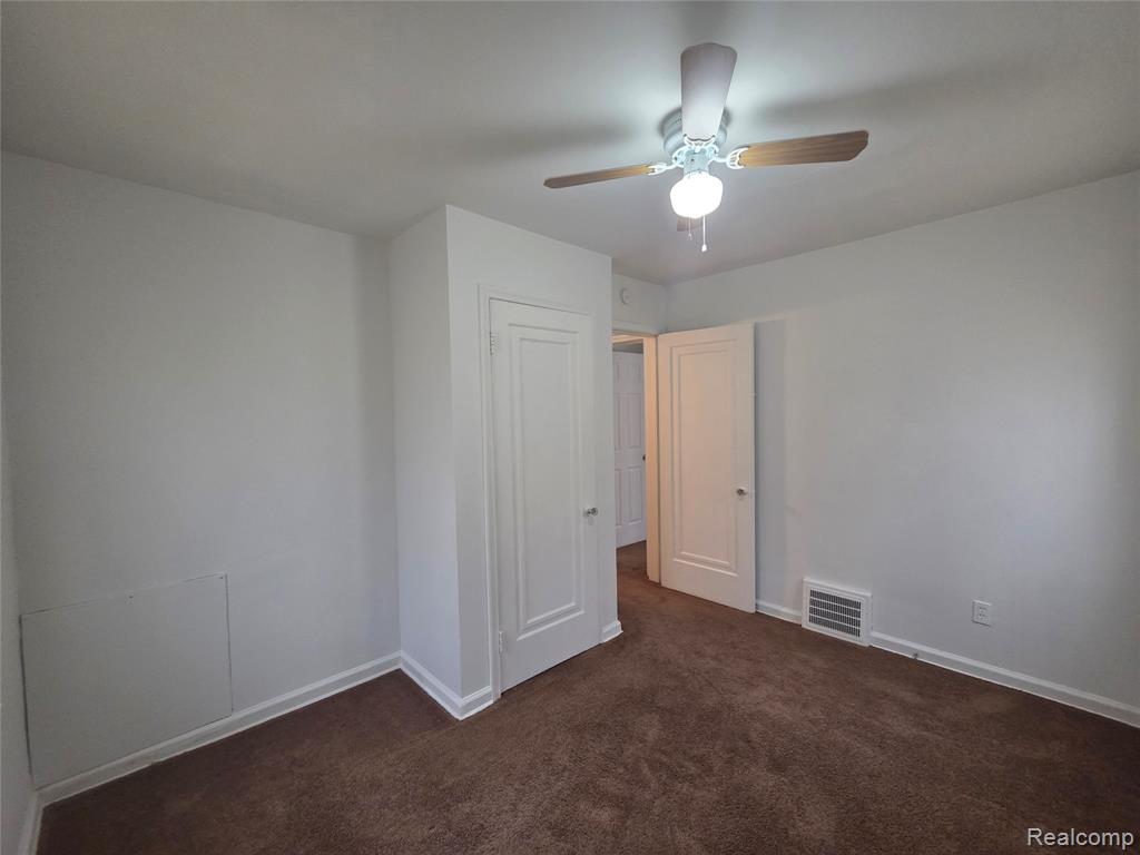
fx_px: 428
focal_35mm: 13
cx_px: 570
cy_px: 428
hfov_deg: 106.2
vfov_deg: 89.9
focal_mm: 2.2
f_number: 2.2
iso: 250
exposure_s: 1/60
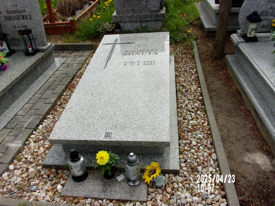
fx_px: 222
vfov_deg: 49.7
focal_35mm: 28
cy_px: 103
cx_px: 138
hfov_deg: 63.4
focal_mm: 5.1
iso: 80
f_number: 10.8
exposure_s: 1/100
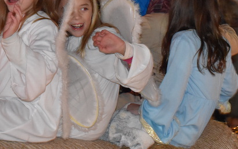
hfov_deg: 14.7
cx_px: 95
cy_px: 53
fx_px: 921
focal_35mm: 142
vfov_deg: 9.2
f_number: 4.8
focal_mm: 38
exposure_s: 1/60
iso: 4500
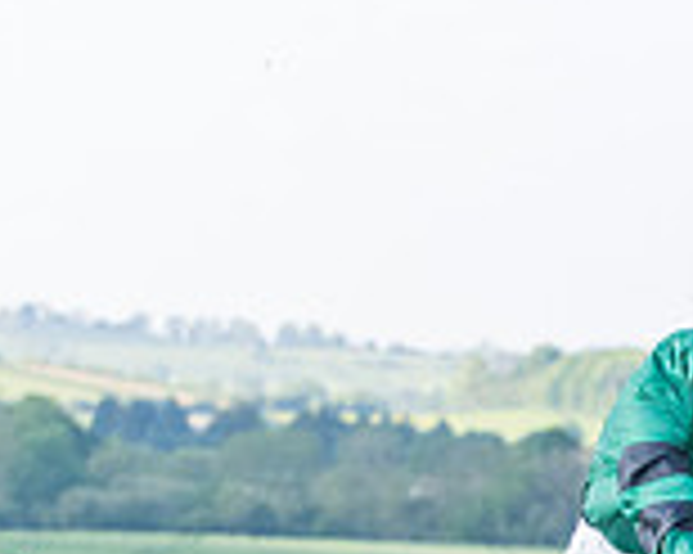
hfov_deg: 4.4
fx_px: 8855
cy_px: 999
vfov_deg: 3.6
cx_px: 1105
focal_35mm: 432
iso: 800
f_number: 4
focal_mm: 70
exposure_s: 1/2500
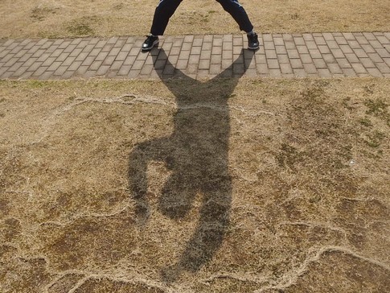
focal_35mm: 32
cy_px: 146
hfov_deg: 56.8
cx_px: 195
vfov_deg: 44.2
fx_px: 361
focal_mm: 5.6
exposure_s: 1/1000
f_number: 3.5
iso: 100
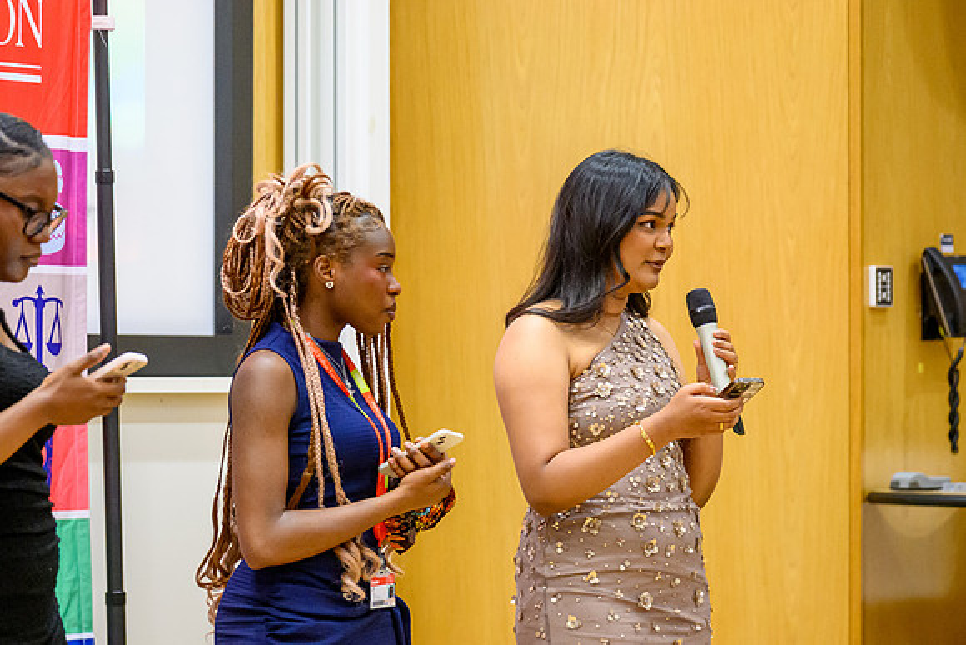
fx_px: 6105
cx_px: 483
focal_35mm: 227
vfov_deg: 6.0
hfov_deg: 9.0
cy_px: 322
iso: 7200
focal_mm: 150
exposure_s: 1/400
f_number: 2.8
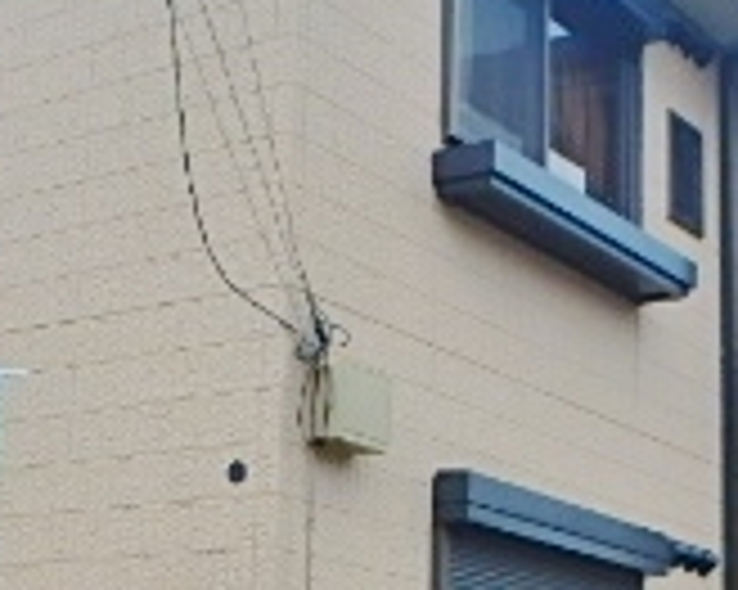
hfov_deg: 23.7
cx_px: 220
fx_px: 1746
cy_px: 518
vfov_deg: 18.9
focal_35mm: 80
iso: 125
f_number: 3.5
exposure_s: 1/320
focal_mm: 3.7
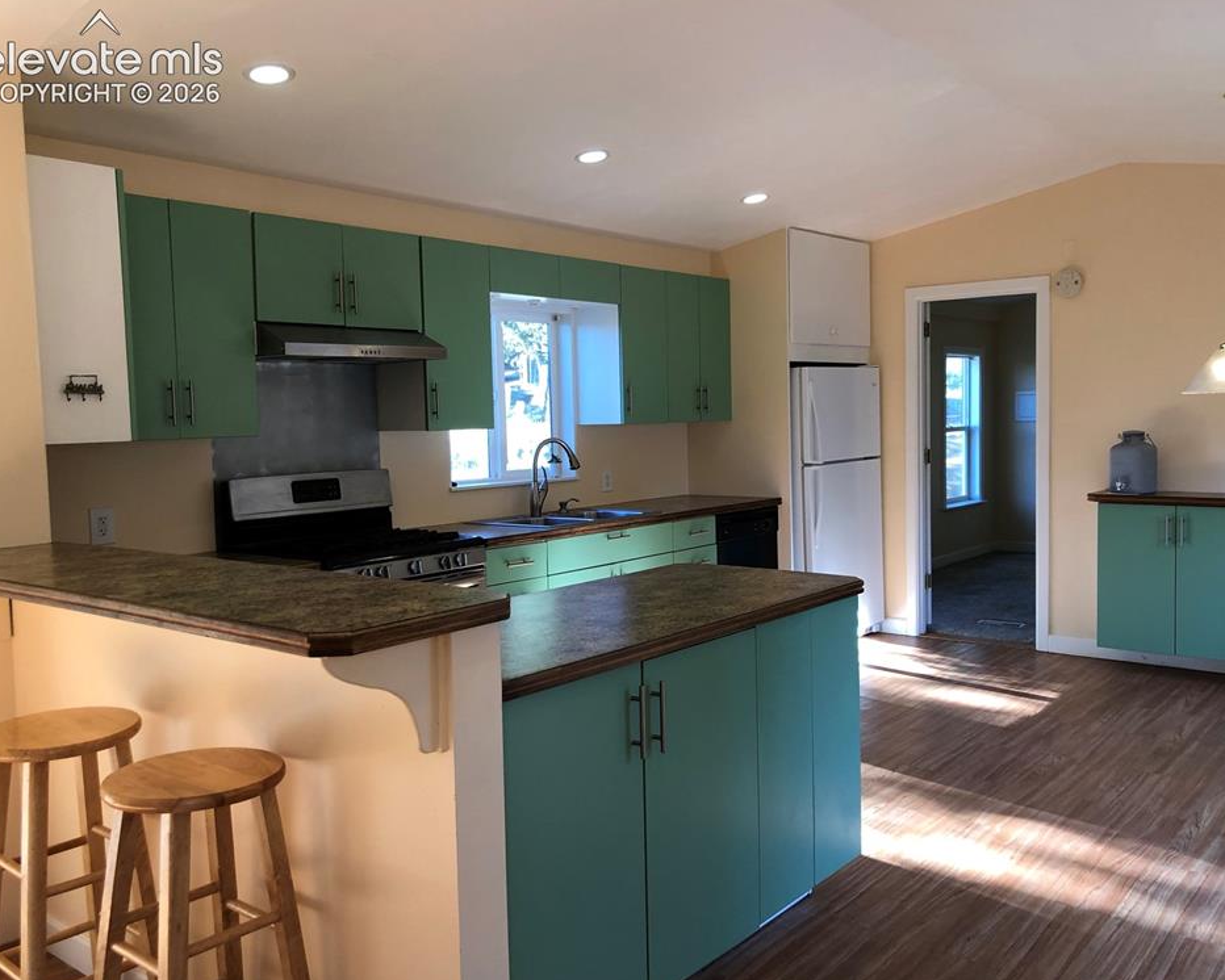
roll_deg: +1.1
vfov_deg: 48.5
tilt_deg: -4.6
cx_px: 639
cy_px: 491
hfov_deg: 58.7
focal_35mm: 30
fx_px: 1088
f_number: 1.8
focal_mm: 3.99
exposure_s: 1/40
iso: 25
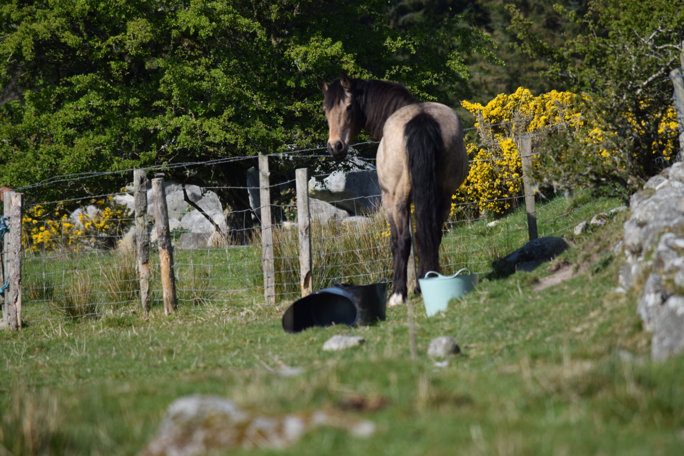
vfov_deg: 3.1
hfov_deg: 4.6
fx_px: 8550
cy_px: 228
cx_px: 342
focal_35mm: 450
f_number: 6.3
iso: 400
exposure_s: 1/1600
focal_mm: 300
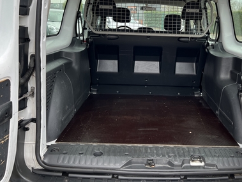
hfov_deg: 52.1
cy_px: 61
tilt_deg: -10.9
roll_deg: -2.7
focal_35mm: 35
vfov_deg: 40.3
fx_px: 245
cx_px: 149
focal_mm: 5.7
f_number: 1.5
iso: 80
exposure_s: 1/121
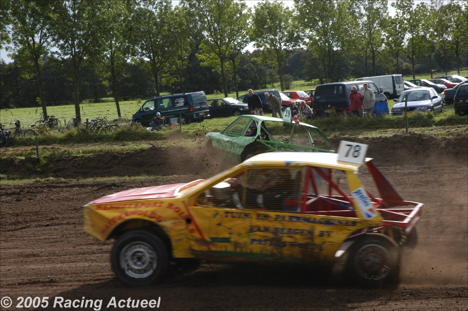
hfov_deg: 24.2
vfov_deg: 16.2
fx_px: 1091
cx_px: 234
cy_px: 156
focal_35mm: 84
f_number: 9
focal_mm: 56
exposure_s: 1/320
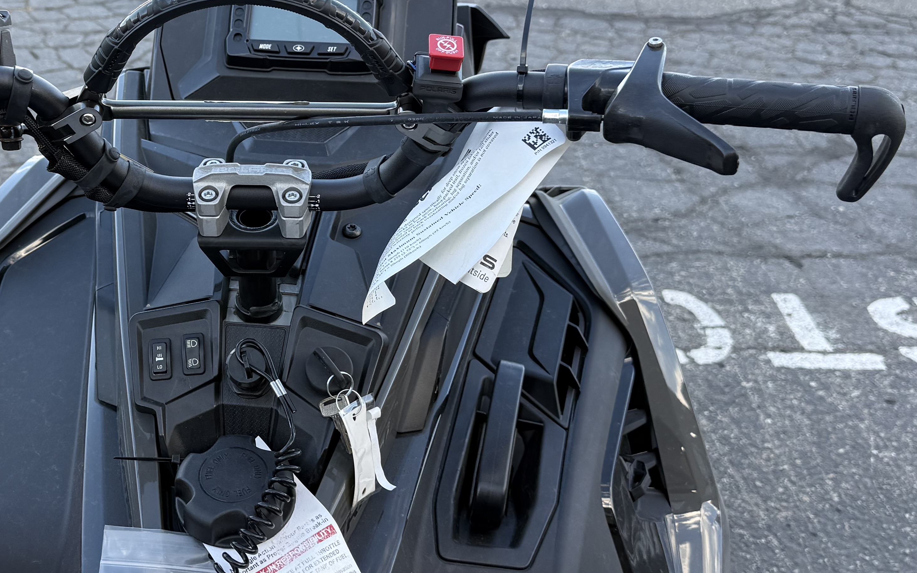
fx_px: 1250
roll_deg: -1.6
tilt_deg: -23.5
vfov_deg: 25.8
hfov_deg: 39.5
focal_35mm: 50
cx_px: 263
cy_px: 231
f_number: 1.78
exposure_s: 1/263
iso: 80
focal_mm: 6.76
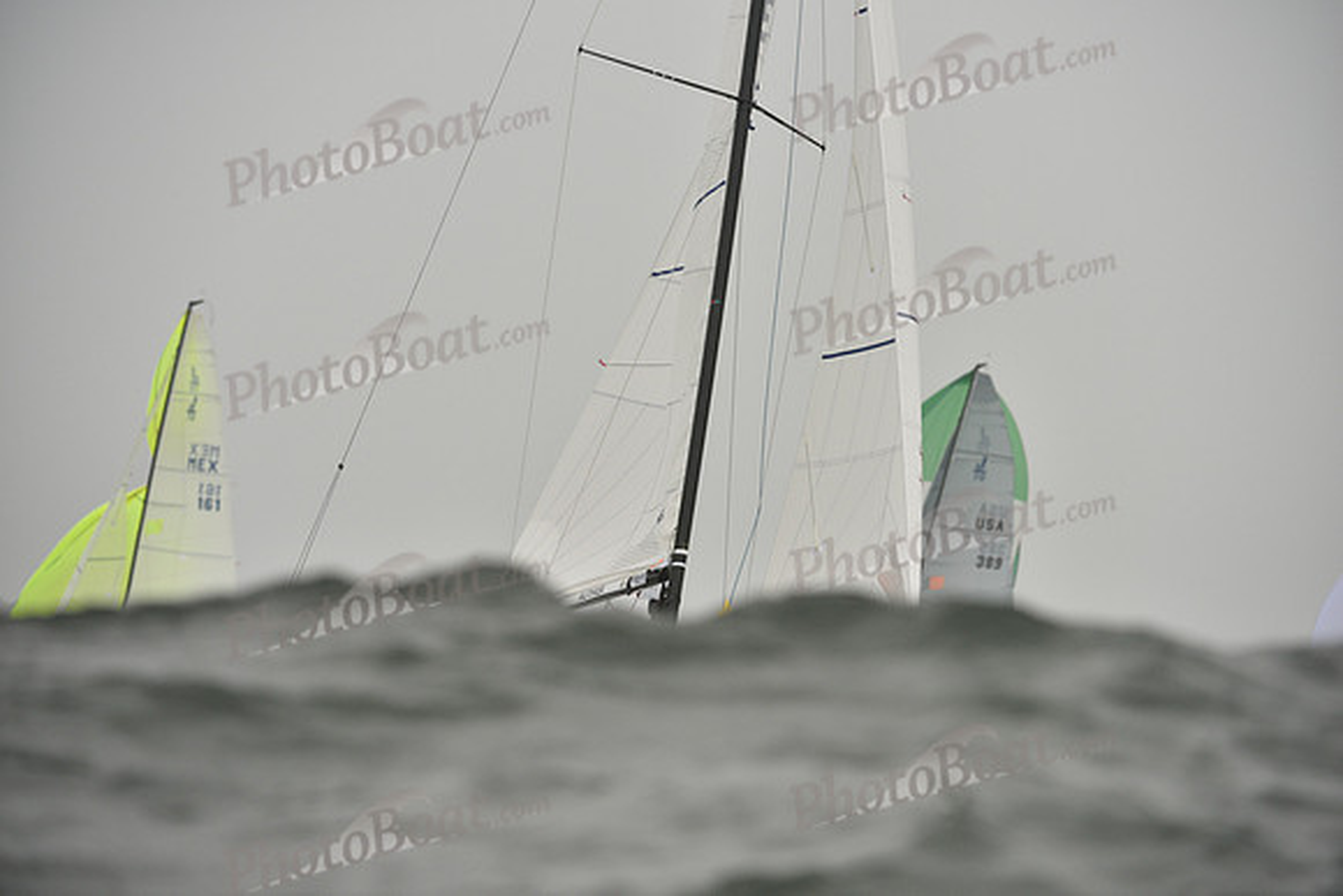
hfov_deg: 8.2
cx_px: 672
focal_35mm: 250
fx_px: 9328
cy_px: 448
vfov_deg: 5.5
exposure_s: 1/1000
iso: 400
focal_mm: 250
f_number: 5
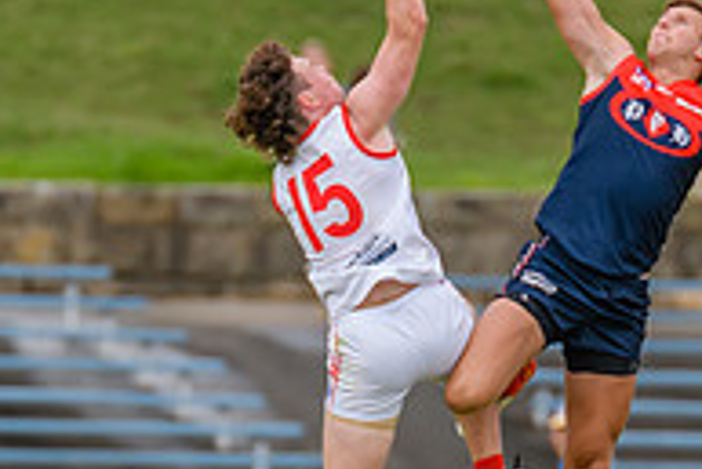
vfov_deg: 1.0
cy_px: 343
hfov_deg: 1.5
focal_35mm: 1392
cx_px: 383
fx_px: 27164
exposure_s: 1/2500
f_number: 5.6
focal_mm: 420
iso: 800
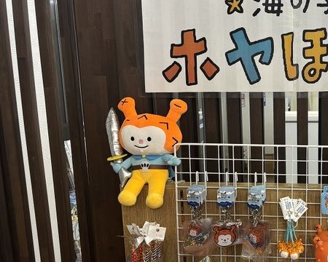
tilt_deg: -10.1
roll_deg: +0.6
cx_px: 291
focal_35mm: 46
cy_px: 155
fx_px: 447
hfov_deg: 37.8
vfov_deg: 32.7
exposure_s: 1/50
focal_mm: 5.96
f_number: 1.6
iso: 80
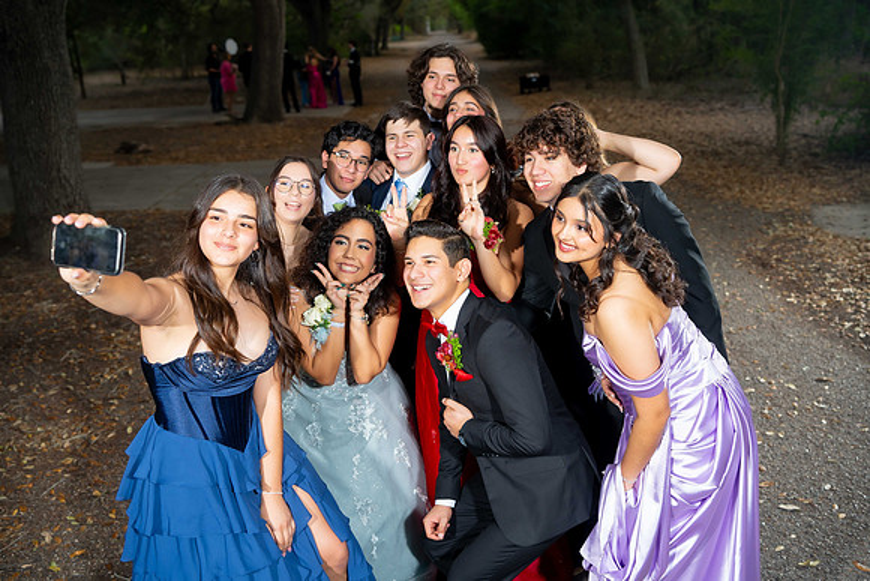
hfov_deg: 54.4
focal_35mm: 35
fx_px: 846
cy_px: 290
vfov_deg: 37.9
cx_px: 435
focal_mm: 35
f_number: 3.2
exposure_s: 1/200
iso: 200
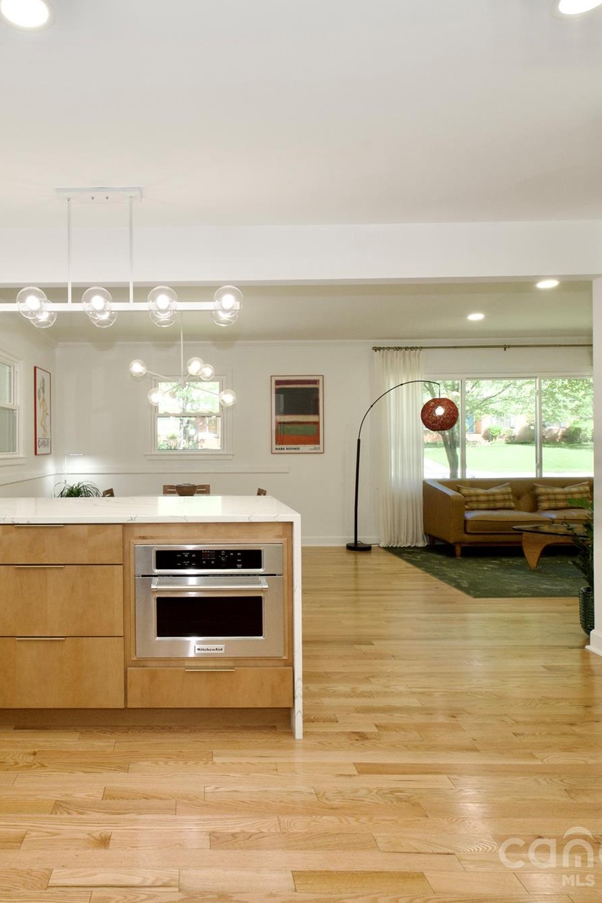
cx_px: 189
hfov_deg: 53.7
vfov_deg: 76.1
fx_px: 577
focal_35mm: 23
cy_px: 451
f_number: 8
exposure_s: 1/60
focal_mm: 10
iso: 400
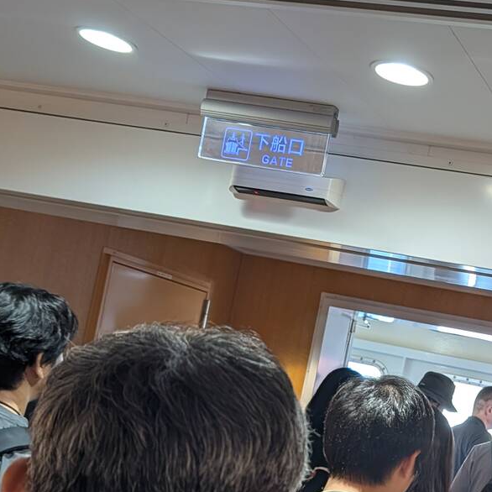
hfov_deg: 27.7
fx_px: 933
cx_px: 503
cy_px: 387
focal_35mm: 58
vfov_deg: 29.0
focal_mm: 6.9
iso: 161
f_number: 1.68
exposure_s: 1/120
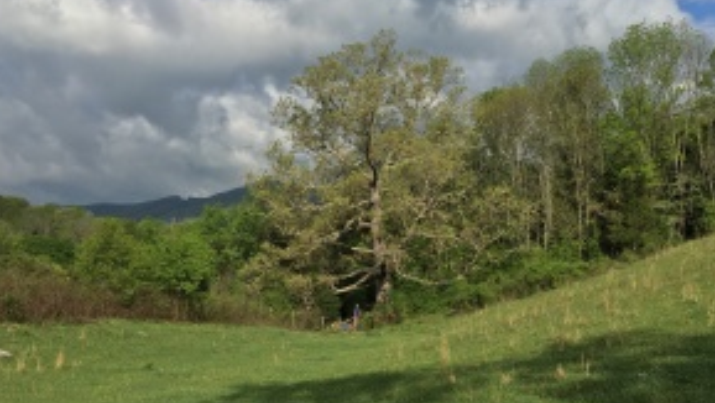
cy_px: 227
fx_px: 759
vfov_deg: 29.7
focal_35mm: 40
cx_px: 426
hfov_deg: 50.2
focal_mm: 4.15
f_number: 2.2
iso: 25
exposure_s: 1/1832
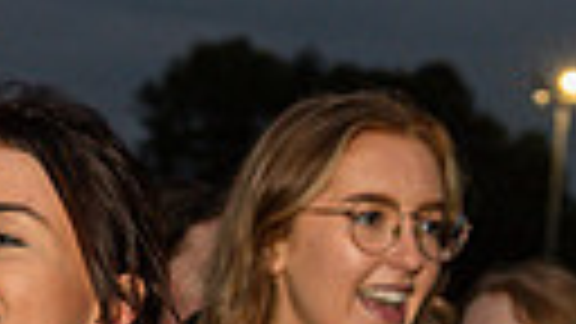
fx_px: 3039
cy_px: 583
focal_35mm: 199
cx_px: -22
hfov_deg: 10.7
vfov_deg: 6.0
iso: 1600
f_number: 2.8
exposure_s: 1/125
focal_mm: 42
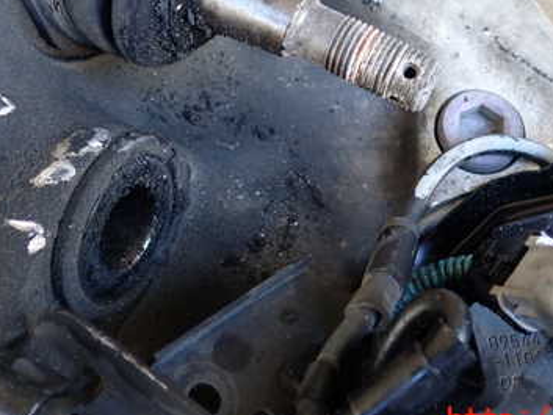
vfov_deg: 28.0
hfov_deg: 37.3
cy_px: 89
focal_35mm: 51
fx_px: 815
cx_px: 331
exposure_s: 1/40
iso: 200
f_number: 2.3
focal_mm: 5.4
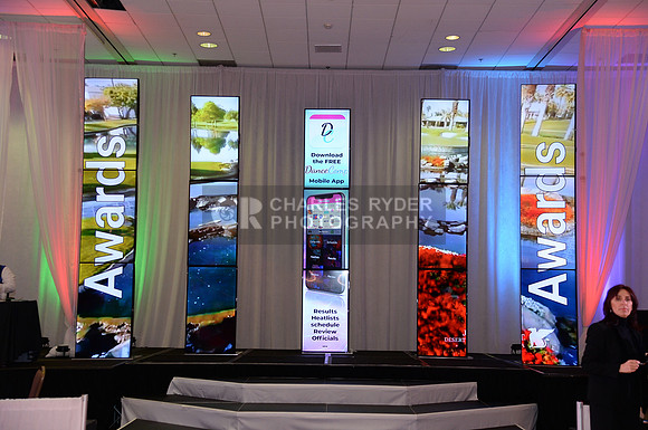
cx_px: 324
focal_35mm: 52
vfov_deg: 25.9
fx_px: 935
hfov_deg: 38.2
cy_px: 215
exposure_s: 1/250
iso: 1600
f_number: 4.5
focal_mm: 52
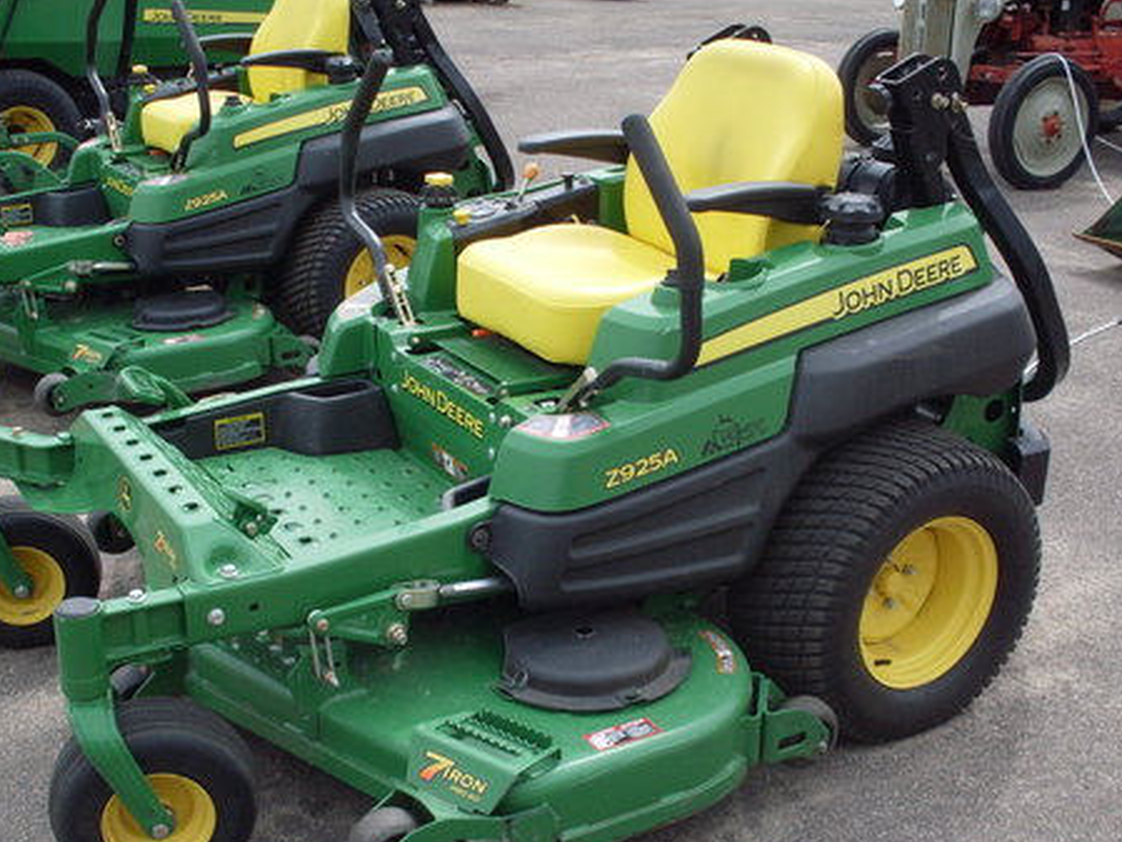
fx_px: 1491
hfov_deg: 41.2
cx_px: 532
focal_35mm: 46
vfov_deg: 31.4
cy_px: 505
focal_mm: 6.3
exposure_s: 1/125
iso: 80
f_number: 8.4
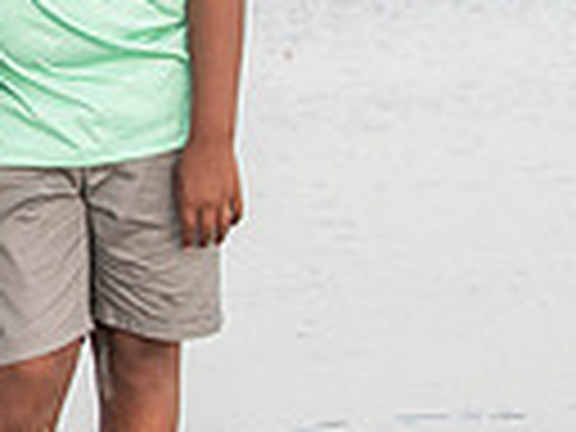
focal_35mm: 304
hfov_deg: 6.4
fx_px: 5058
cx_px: -486
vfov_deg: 4.9
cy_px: 25
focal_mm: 70
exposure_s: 1/1250
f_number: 3.5
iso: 800
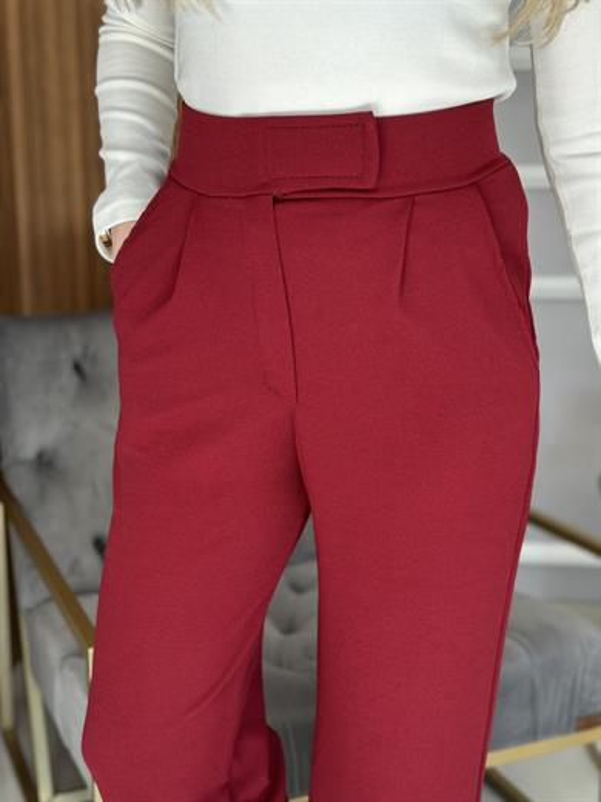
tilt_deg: -12.0
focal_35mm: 48
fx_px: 1111
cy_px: 401
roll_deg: +0.0
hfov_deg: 30.3
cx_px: 300
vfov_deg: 39.7
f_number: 1.78
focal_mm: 6.86
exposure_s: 1/130
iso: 125
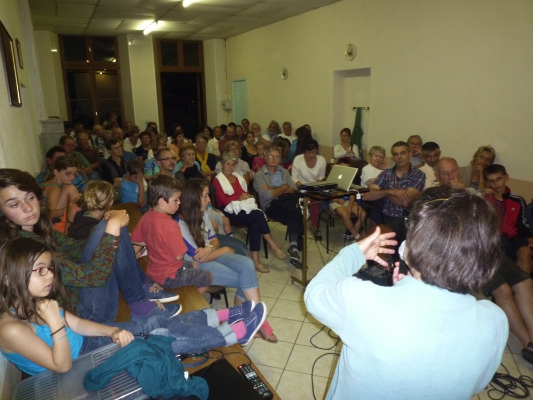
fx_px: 385
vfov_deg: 54.9
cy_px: 200
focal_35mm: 25
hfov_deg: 69.4
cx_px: 266
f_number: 2.8
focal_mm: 4.4
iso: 320
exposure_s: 1/30
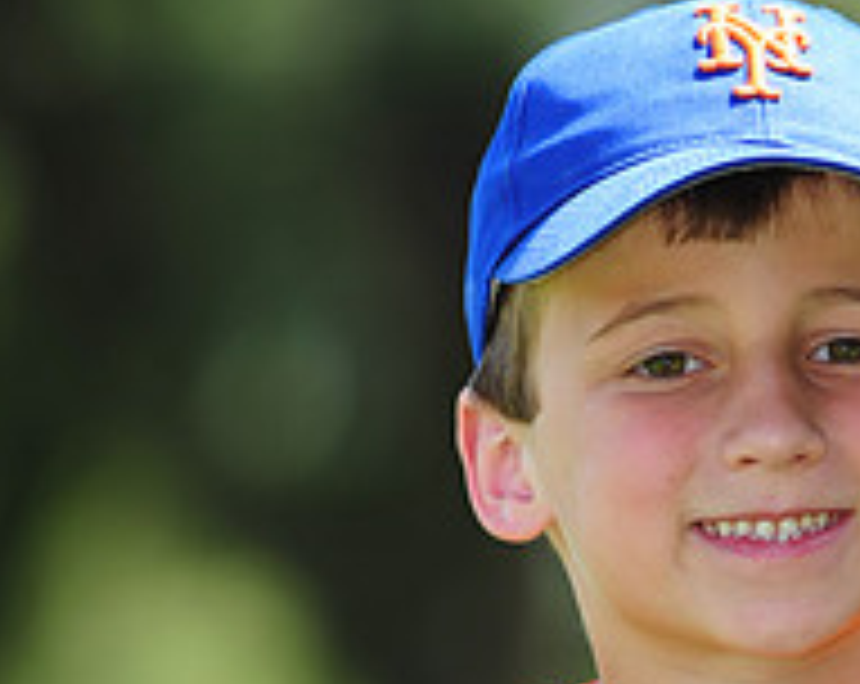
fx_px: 14504
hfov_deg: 3.4
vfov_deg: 2.7
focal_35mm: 571
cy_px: 896
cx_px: 662
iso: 200
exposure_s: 1/400
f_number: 4.5
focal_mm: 200
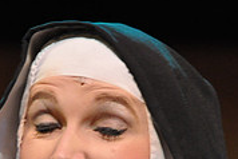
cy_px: 248
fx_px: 4027
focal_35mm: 609
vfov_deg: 2.3
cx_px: 194
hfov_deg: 3.4
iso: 1600
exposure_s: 1/400
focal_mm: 125
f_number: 3.2
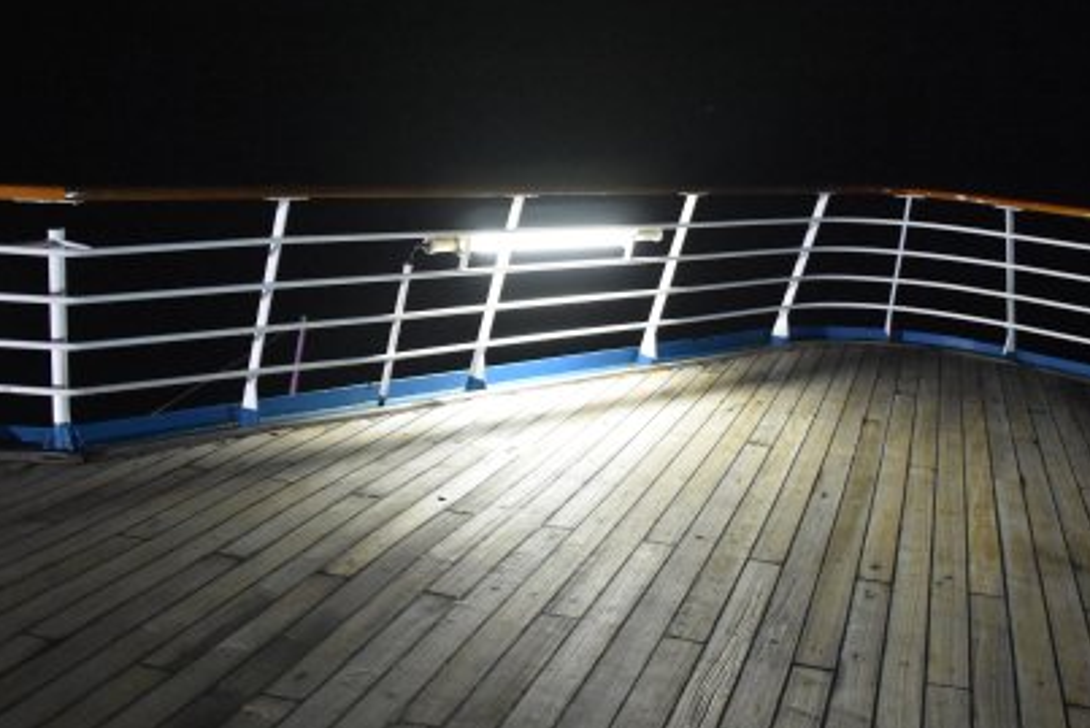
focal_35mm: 41
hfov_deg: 47.4
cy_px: 346
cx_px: 546
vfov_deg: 32.7
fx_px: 1242
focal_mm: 18
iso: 7200
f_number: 3.5
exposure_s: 1/60
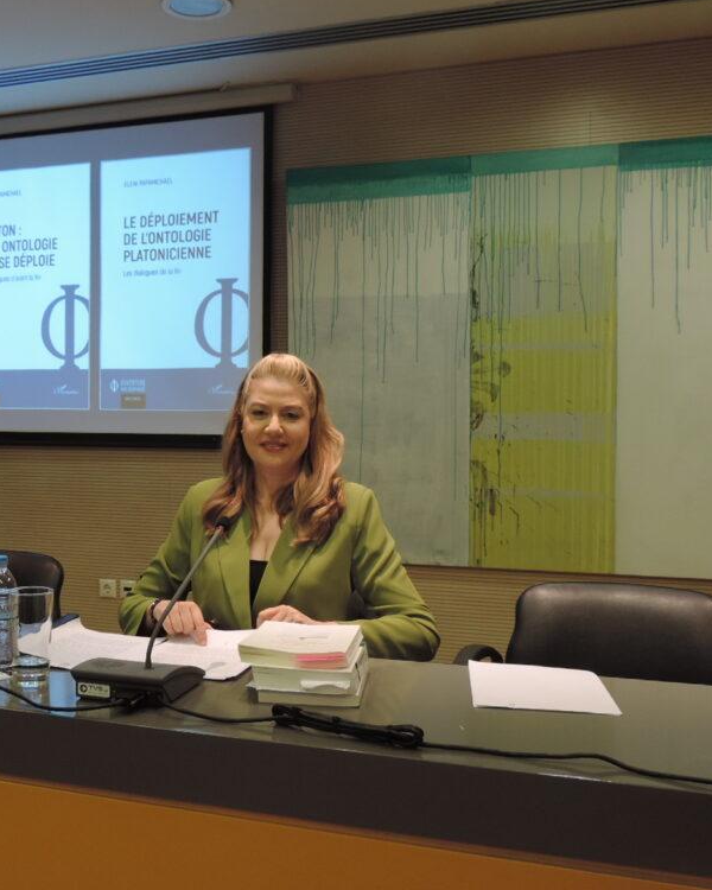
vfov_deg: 45.8
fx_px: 1054
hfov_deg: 36.5
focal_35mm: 40
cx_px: 184
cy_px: 444
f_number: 3.1
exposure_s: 1/30
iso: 180
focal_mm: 5.3
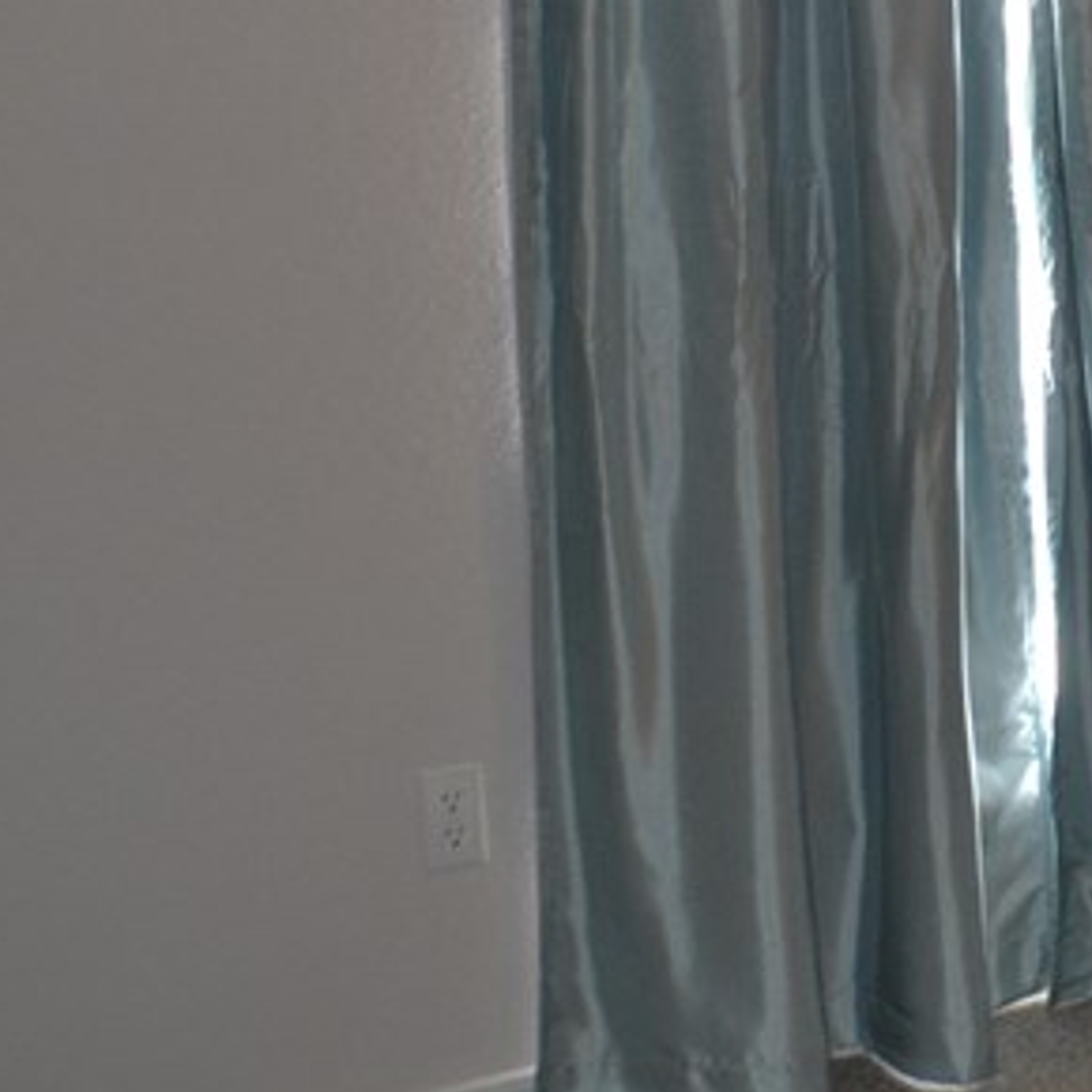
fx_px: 3747
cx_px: 1510
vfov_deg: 16.1
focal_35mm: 105
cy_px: -105
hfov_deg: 15.6
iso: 500
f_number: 4
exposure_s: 1/60
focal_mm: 22
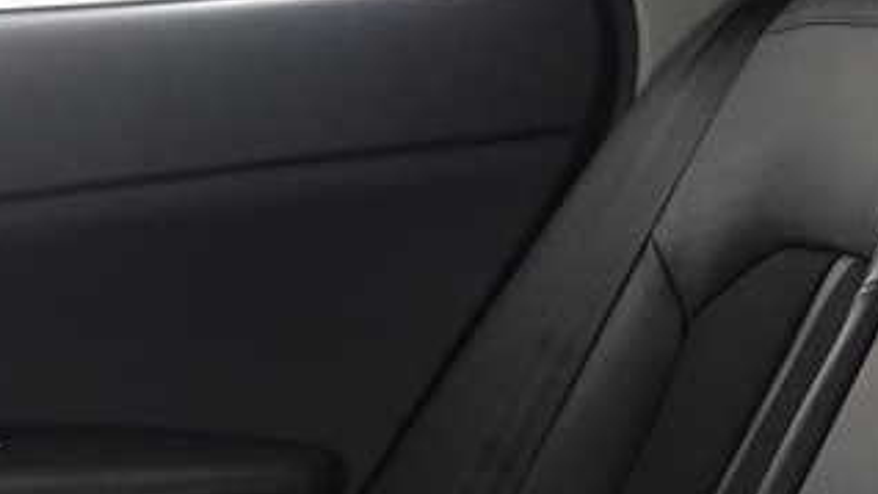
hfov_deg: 16.6
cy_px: 638
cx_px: 171
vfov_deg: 9.3
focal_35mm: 128
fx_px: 2980
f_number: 2.5
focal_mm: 8.8
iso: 1000
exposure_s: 1/25
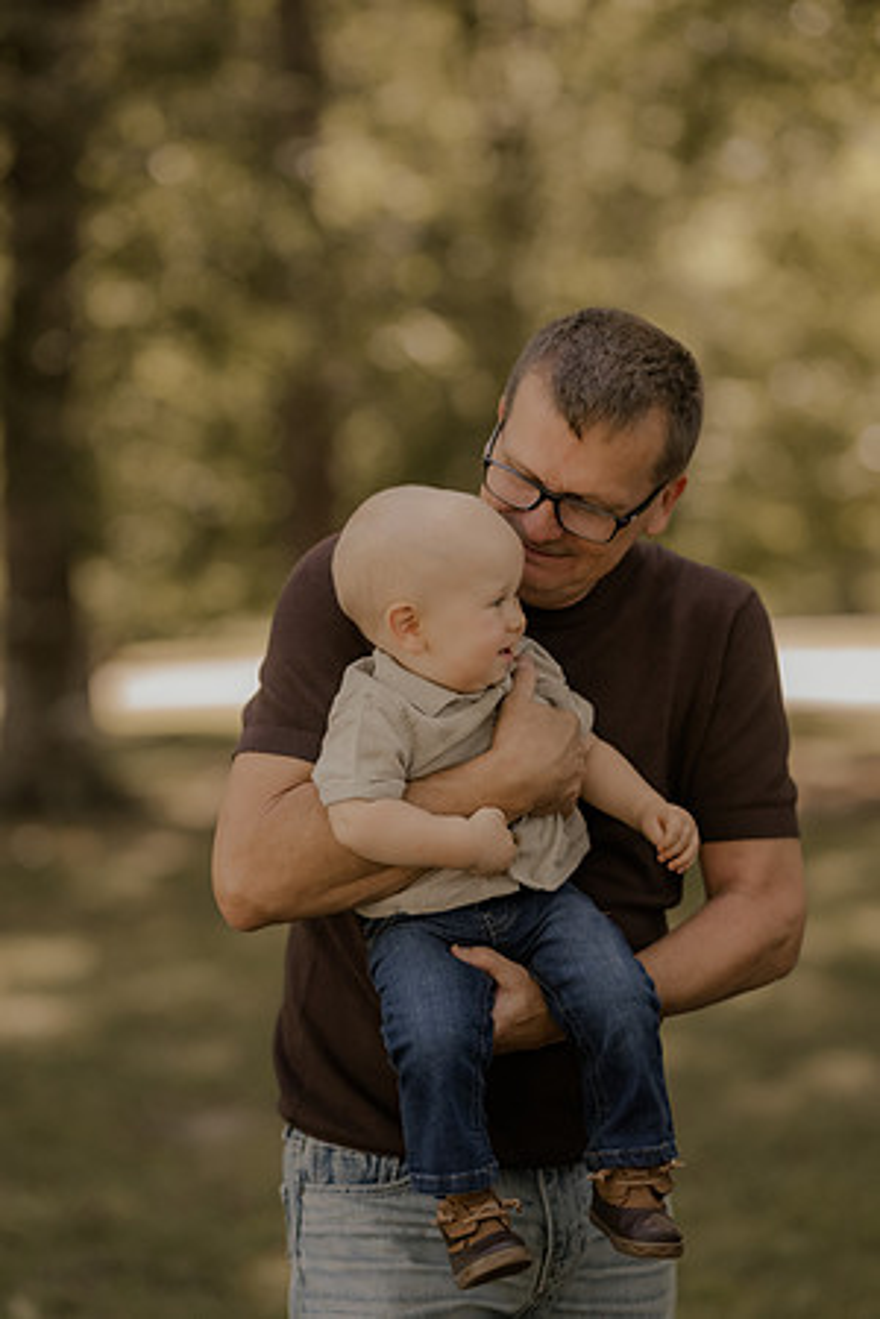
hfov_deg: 16.1
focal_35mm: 85
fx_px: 3116
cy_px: 660
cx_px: 440
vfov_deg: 23.9
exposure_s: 1/8000
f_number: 1.8
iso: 3200
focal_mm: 85
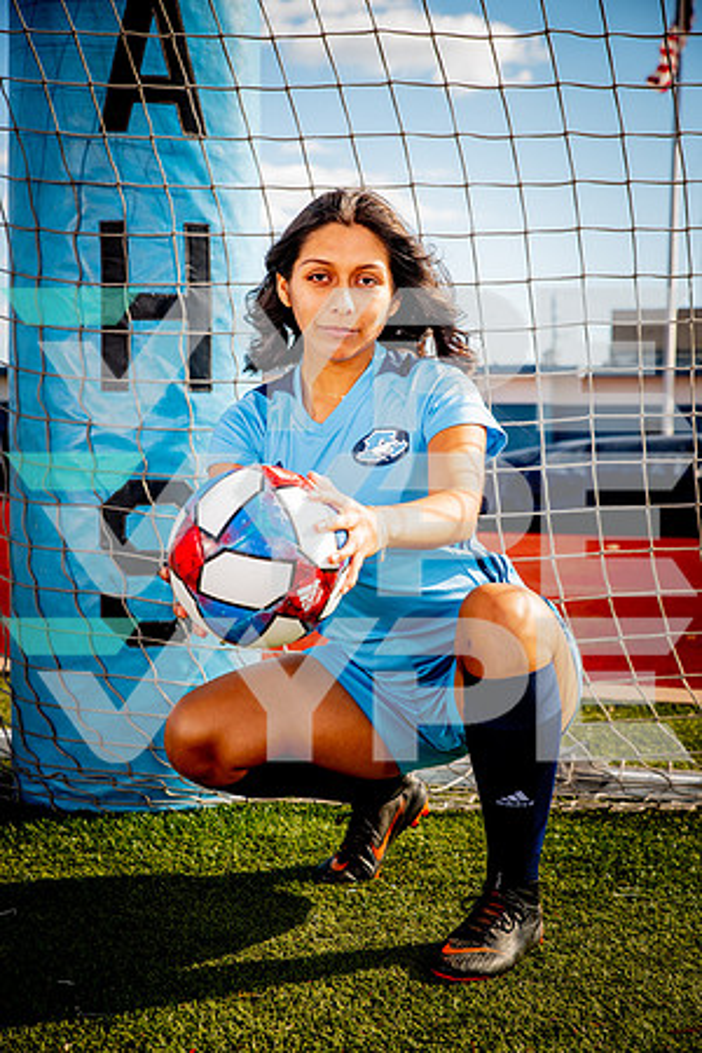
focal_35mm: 58
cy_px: 526
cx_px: 351
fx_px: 1696
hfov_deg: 23.4
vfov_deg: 34.5
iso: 125
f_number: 5.6
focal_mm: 58
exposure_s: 1/320
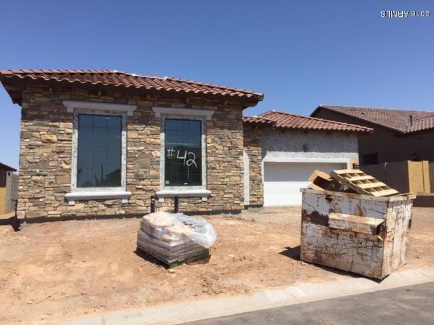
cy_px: 162
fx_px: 364
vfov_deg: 48.2
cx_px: 217
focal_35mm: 29
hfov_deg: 61.7
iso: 32
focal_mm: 4.15
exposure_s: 1/2475
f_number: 2.2
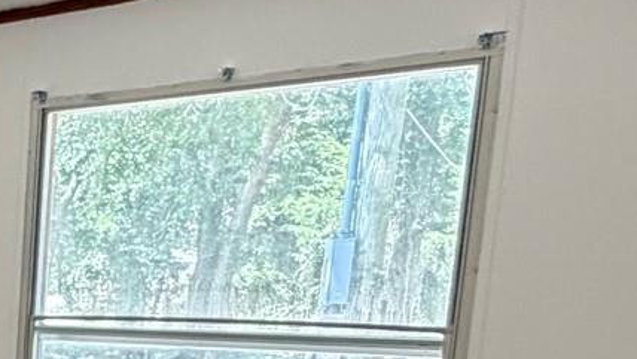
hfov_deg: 22.1
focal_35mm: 73
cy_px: 493
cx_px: -402
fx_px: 1233
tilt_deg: -10.3
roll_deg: +0.9
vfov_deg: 15.6
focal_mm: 2.22
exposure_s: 1/68
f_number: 2.2
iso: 320
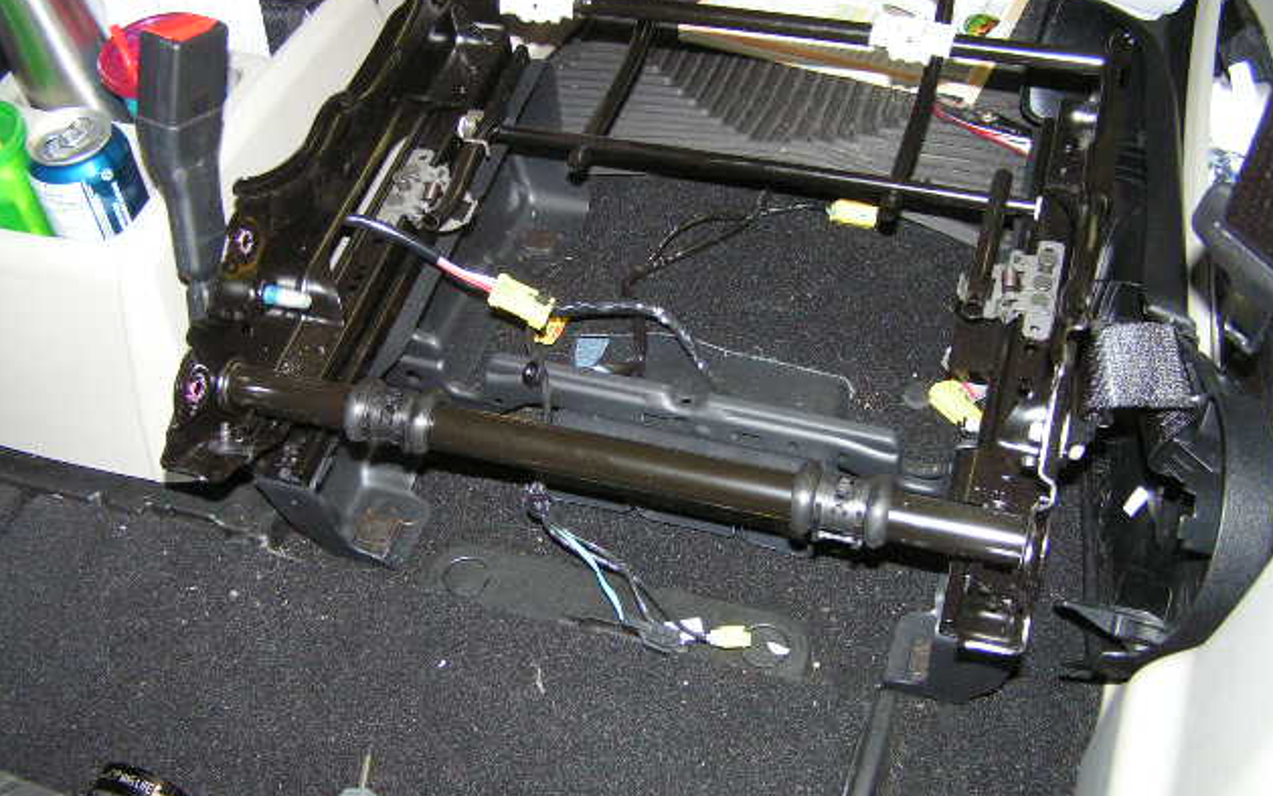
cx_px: 646
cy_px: 425
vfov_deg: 31.2
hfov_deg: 48.2
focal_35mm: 41
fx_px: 1422
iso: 200
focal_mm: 6.3
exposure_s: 1/40
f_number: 2.8
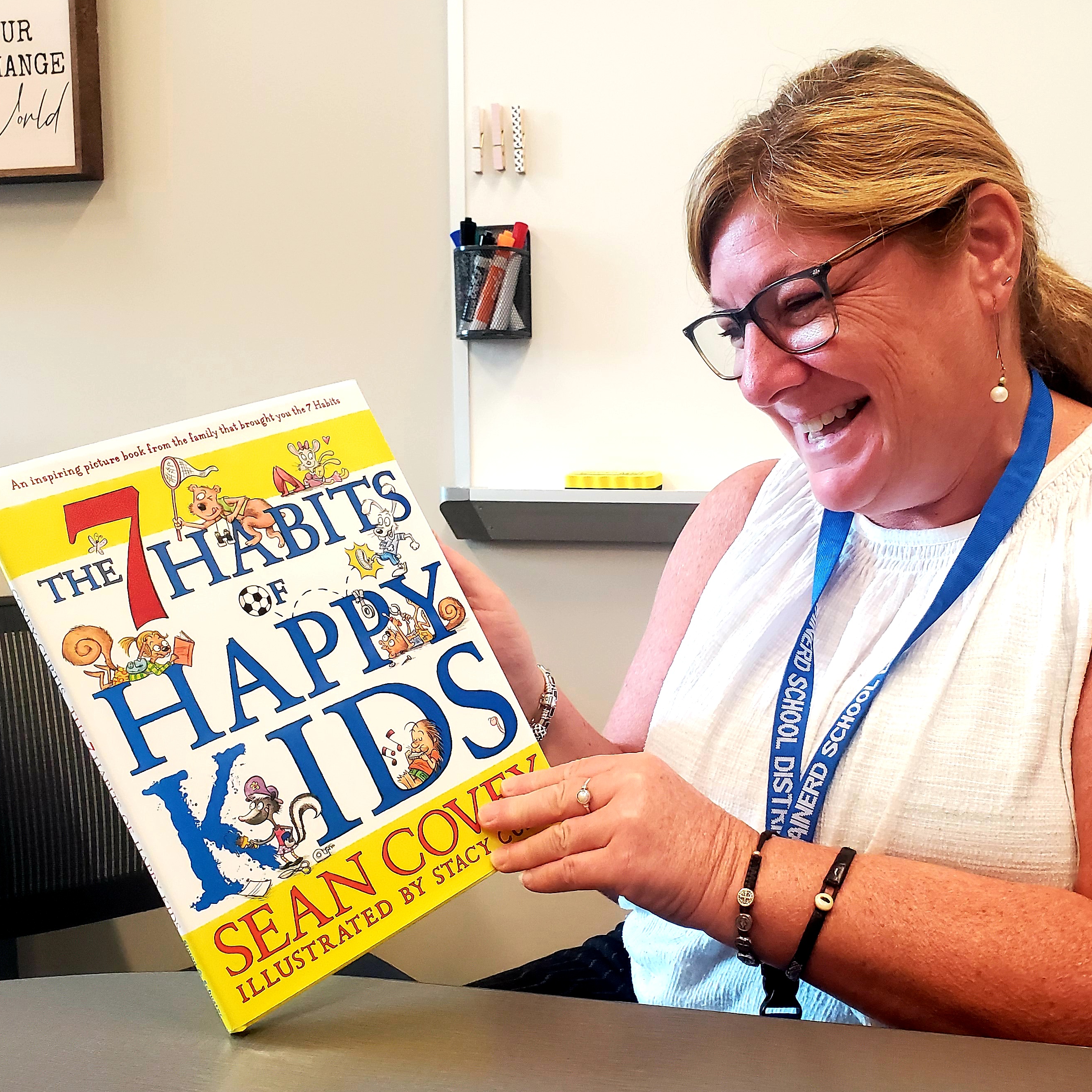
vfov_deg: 47.2
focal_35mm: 35
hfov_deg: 46.9
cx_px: 661
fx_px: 1249
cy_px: 592
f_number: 2.4
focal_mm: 4.3
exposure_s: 1/100
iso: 250
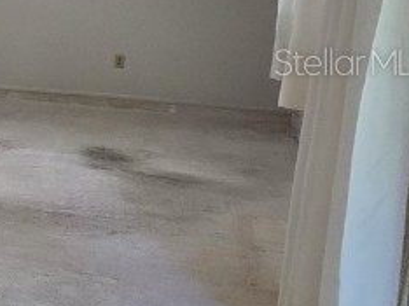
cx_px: -456
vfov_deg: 25.2
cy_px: 61
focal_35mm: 57
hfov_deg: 18.0
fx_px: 673
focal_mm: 2.2
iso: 200
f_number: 2.2
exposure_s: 1/60
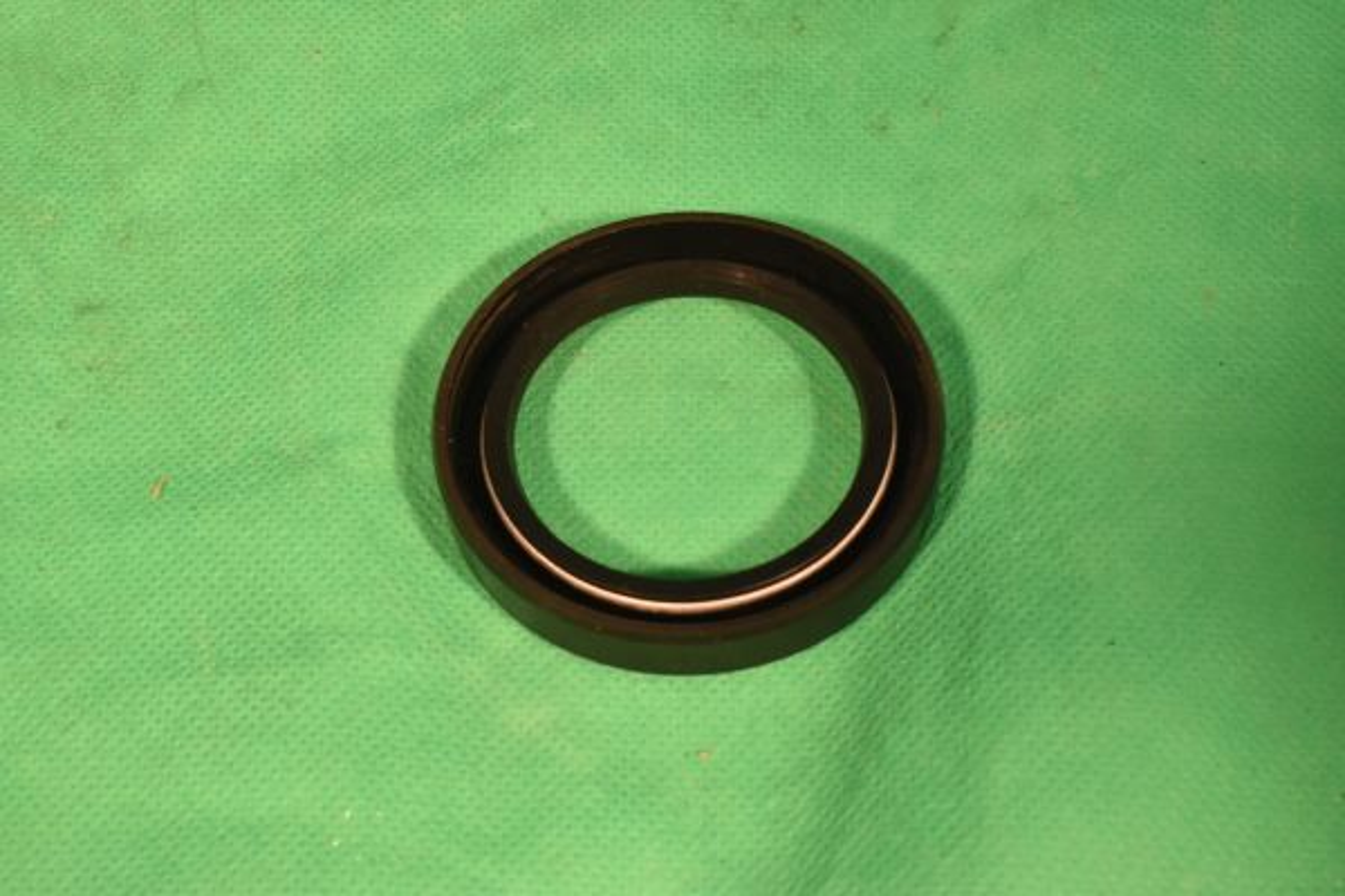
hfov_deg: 33.4
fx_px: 2241
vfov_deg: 22.6
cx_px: 672
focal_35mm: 60
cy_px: 448
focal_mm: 40
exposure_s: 1/60
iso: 2000
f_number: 16
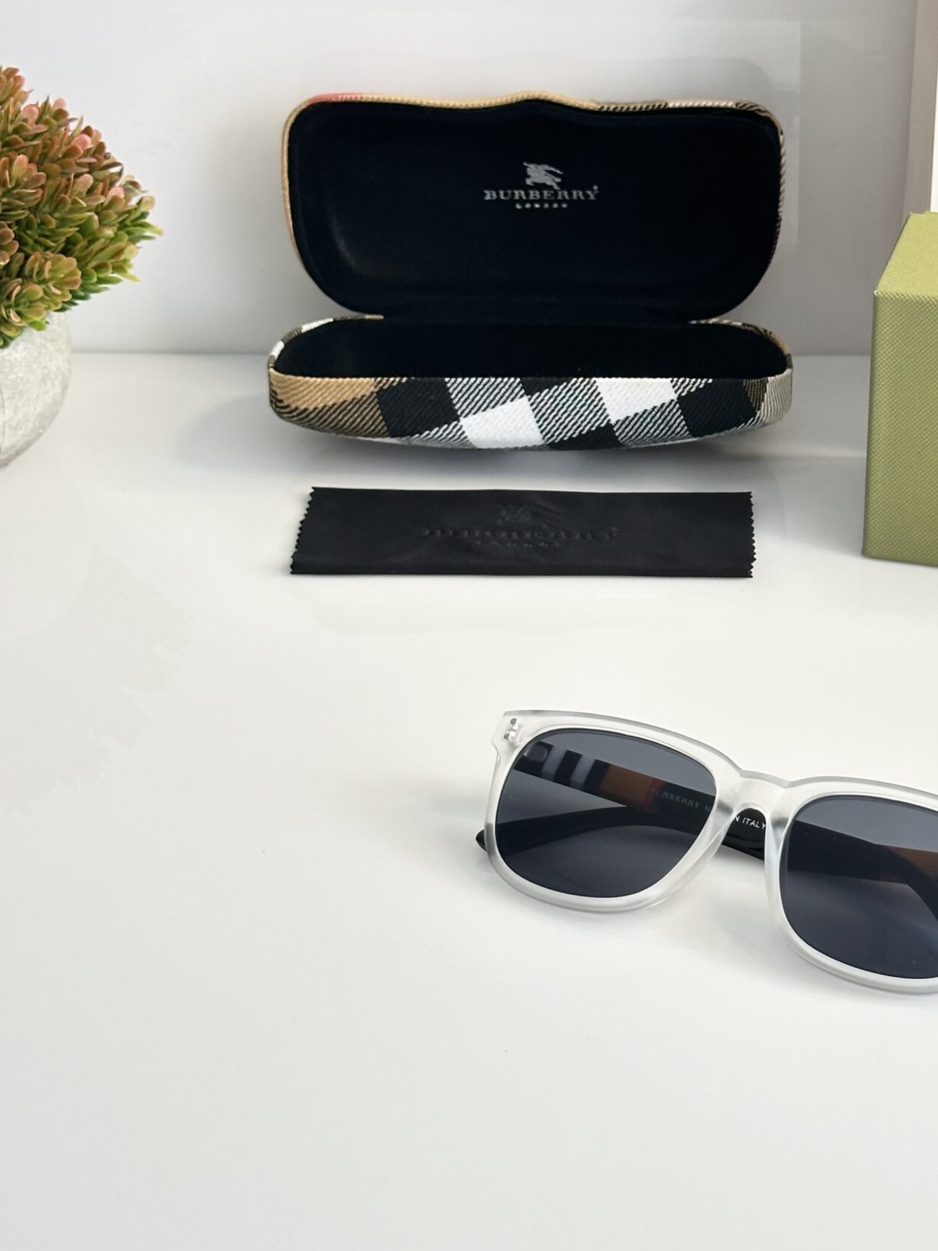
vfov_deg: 26.7
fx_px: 2638
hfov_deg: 20.0
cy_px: 540
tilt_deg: -28.7
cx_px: 705
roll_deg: -0.8
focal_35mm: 73
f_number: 1.78
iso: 100
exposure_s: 1/60
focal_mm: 6.86
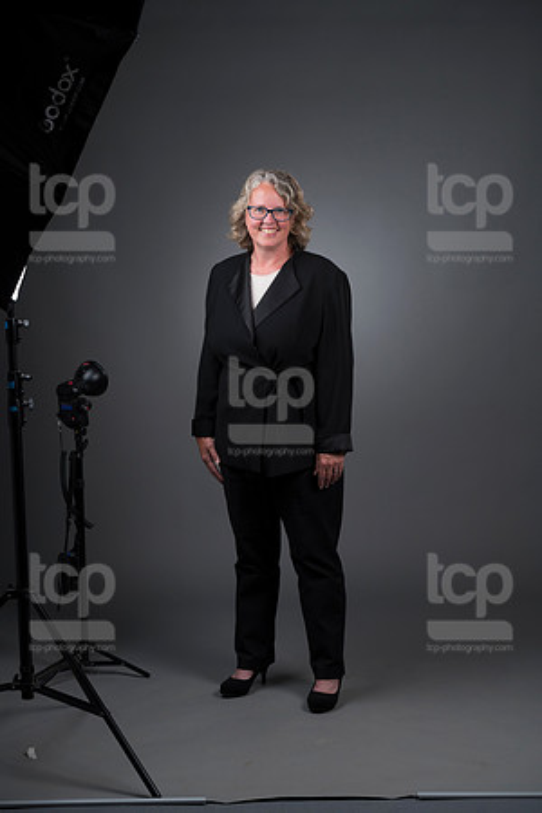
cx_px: 271
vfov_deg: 25.4
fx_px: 1807
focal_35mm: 80
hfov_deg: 17.1
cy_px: 406
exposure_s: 1/250
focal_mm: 80
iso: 160
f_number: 5.6
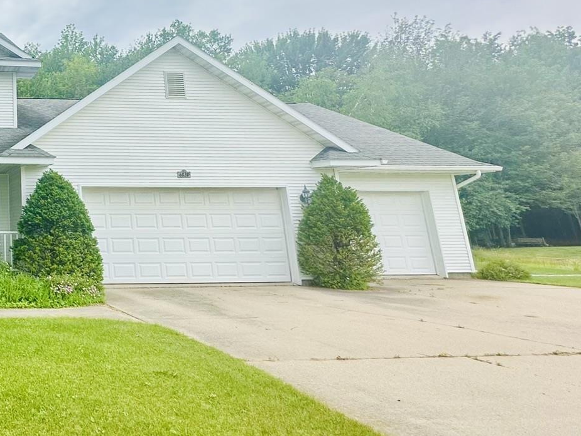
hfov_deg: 46.2
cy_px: 85
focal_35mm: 31
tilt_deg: +14.2
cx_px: -32
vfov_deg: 43.3
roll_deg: -1.3
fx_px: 520
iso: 40
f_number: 2.2
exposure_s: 1/633
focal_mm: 2.22
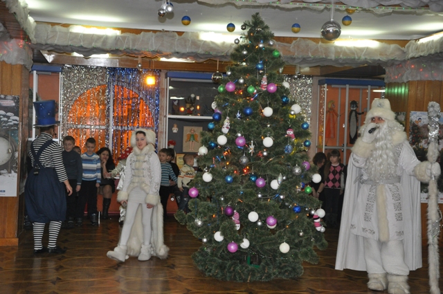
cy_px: 147
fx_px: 701
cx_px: 222
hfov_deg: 35.1
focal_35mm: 57
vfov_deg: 23.7
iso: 1000
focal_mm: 38
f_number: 4.5
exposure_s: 1/60
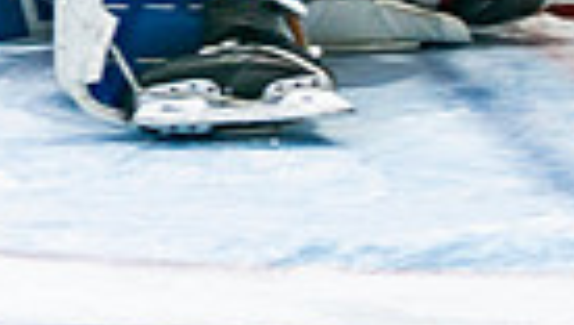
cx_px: -555
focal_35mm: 720
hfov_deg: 3.0
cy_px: -412
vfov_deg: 1.7
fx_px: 10971
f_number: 2.8
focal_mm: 102
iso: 400
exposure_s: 1/640
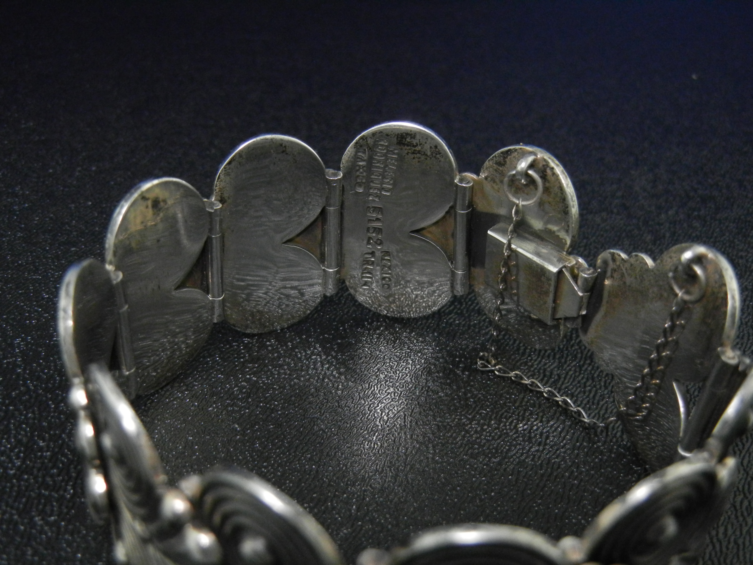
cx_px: 376
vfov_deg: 32.2
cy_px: 282
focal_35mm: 45
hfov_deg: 42.1
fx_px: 979
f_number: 7.6
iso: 800
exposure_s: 1/30
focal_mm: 8.1
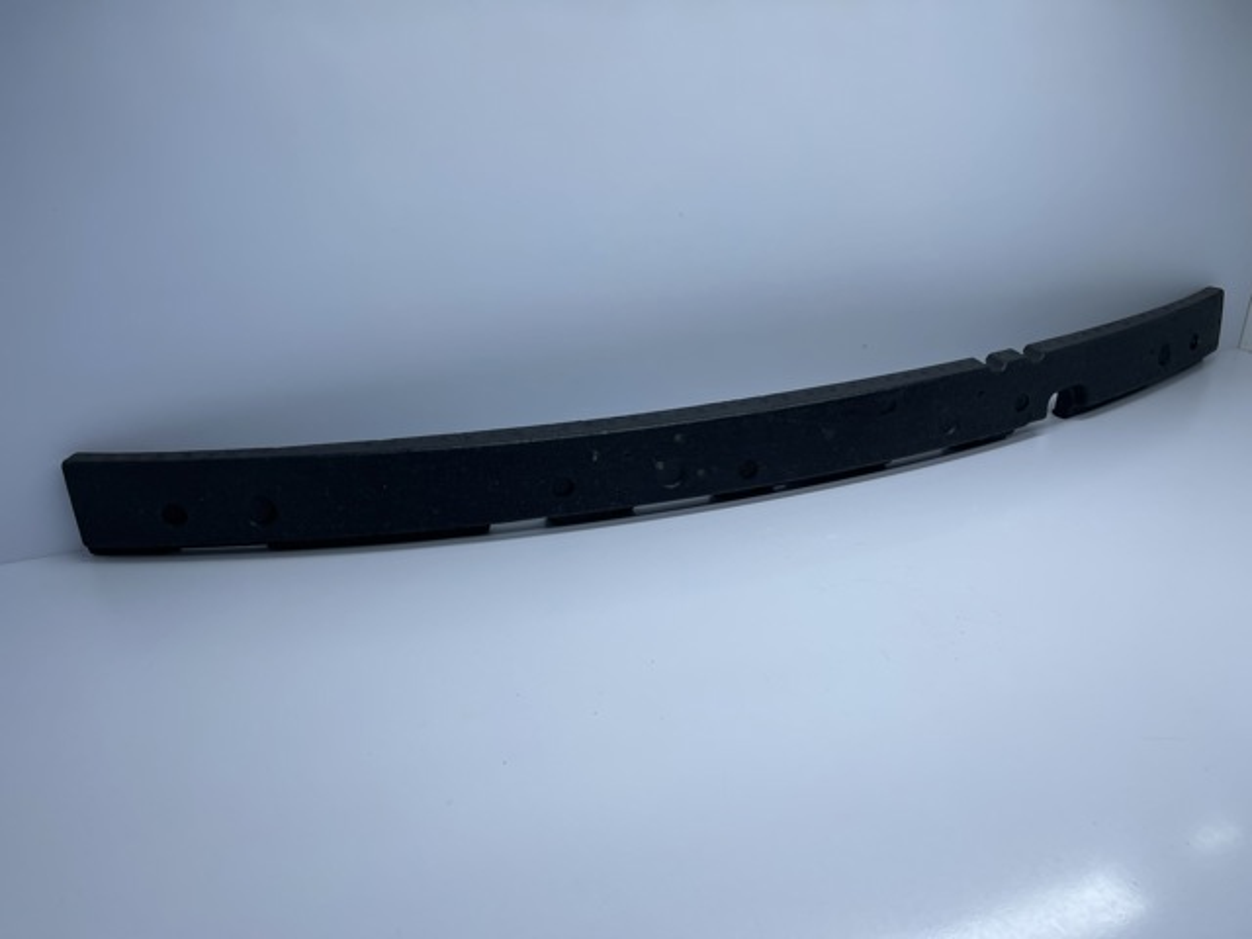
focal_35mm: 25
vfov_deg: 54.9
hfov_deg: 69.4
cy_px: 470
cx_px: 626
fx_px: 904
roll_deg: +2.1
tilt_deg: -26.9
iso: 32
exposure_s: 1/1513
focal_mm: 5.1
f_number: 1.6
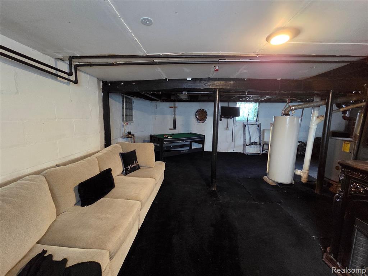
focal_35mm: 13
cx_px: 184
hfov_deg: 106.2
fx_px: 138
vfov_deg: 89.9
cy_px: 138
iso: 1600
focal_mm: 2.2
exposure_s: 1/40
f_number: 2.2
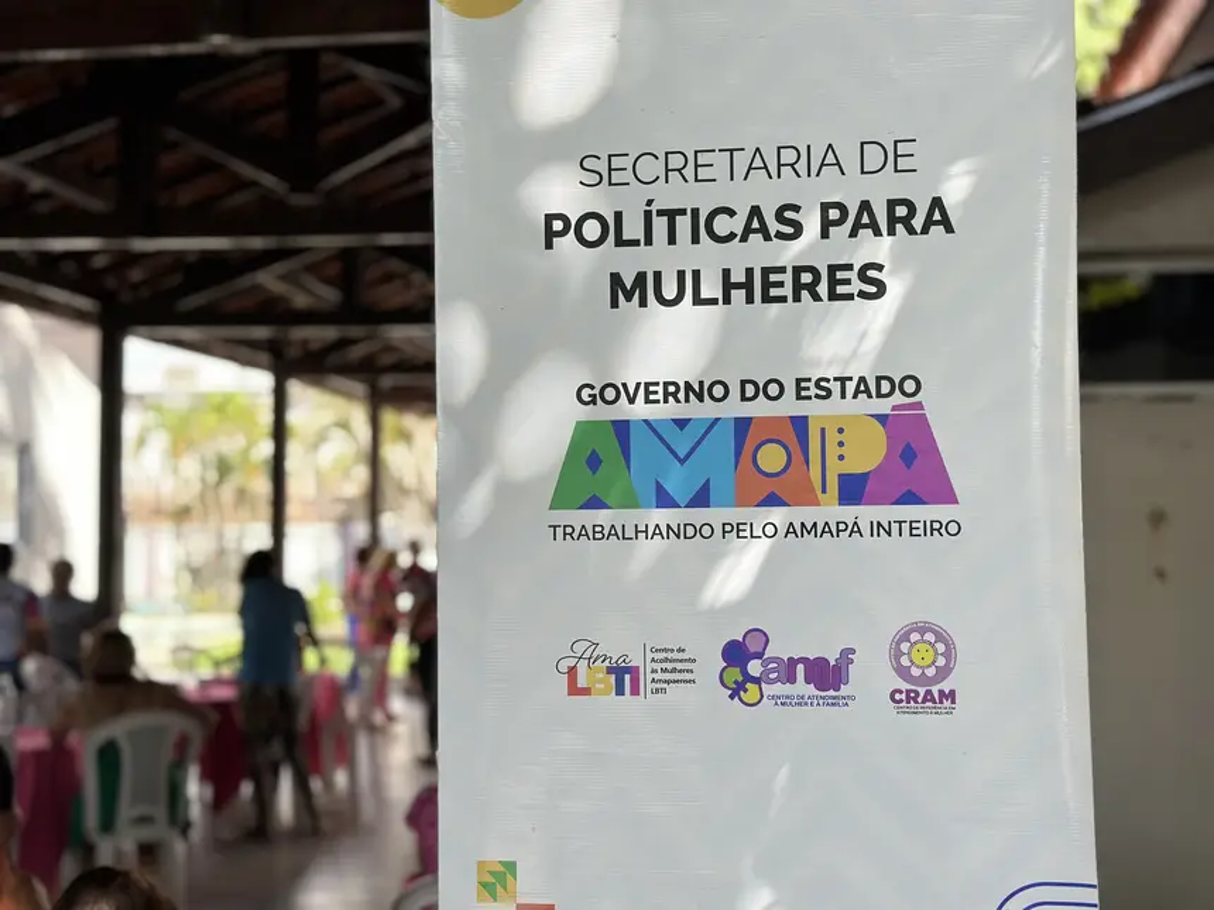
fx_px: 1683
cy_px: 455
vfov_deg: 30.3
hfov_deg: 39.7
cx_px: 607
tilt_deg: +2.9
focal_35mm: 48
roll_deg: -0.6
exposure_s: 1/797
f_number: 1.78
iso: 80
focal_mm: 6.86
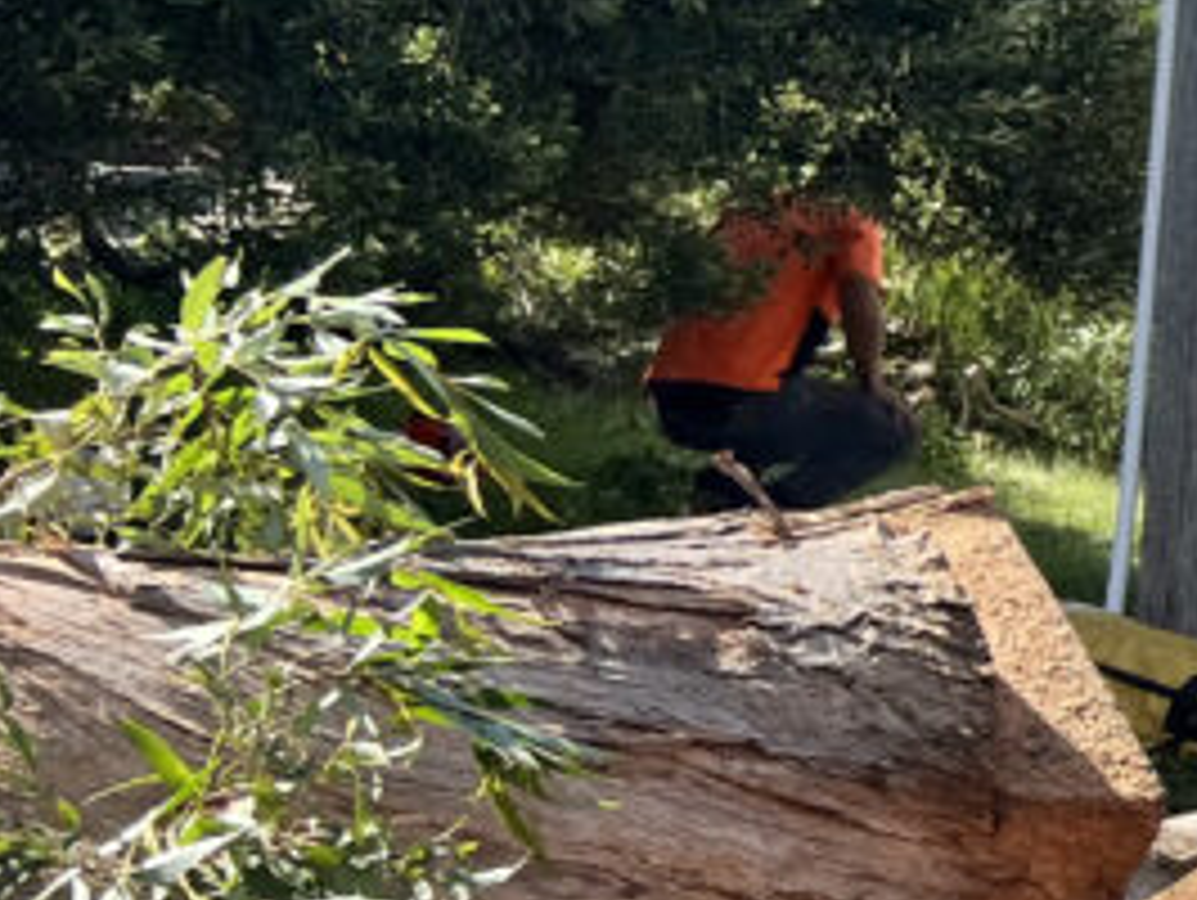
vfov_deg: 14.8
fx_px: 3461
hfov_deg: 16.3
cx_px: 2182
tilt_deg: +2.6
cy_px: 342
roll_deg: +1.3
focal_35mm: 100
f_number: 1.5
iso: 50
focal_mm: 5.7
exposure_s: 1/2762
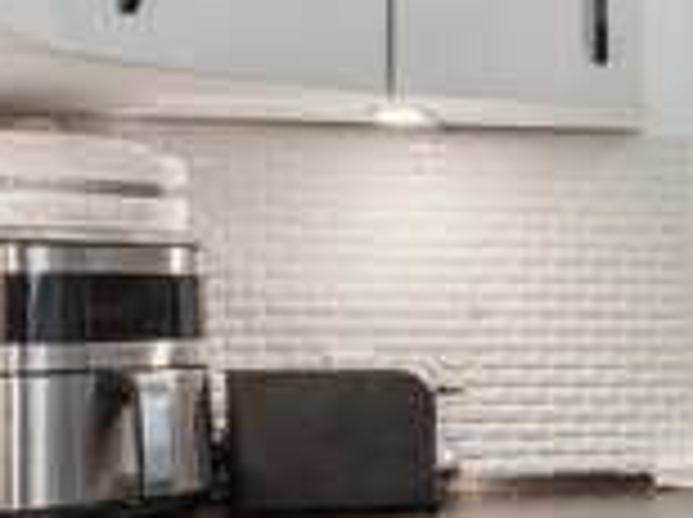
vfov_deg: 19.5
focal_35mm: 75
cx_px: 986
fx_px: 1499
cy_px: 331
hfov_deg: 22.3
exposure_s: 1/4
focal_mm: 15
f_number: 10
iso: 200
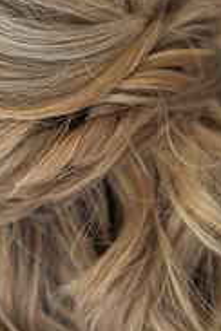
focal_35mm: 123
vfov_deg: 16.6
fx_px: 1133
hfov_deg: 11.1
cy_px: 181
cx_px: 110
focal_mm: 50
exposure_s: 1/80
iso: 800
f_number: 2.5
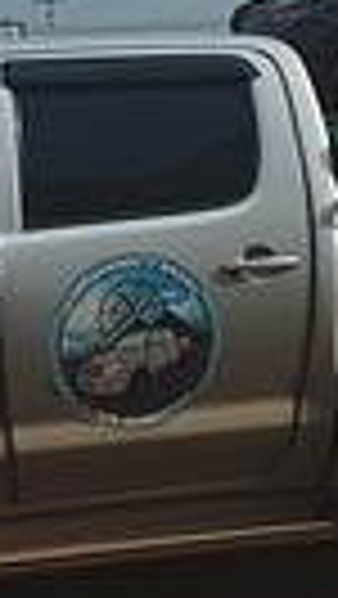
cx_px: -29
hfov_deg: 9.9
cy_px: 373
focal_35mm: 122
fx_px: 1940
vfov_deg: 17.5
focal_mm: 3.94
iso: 50
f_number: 2.4
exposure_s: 1/250
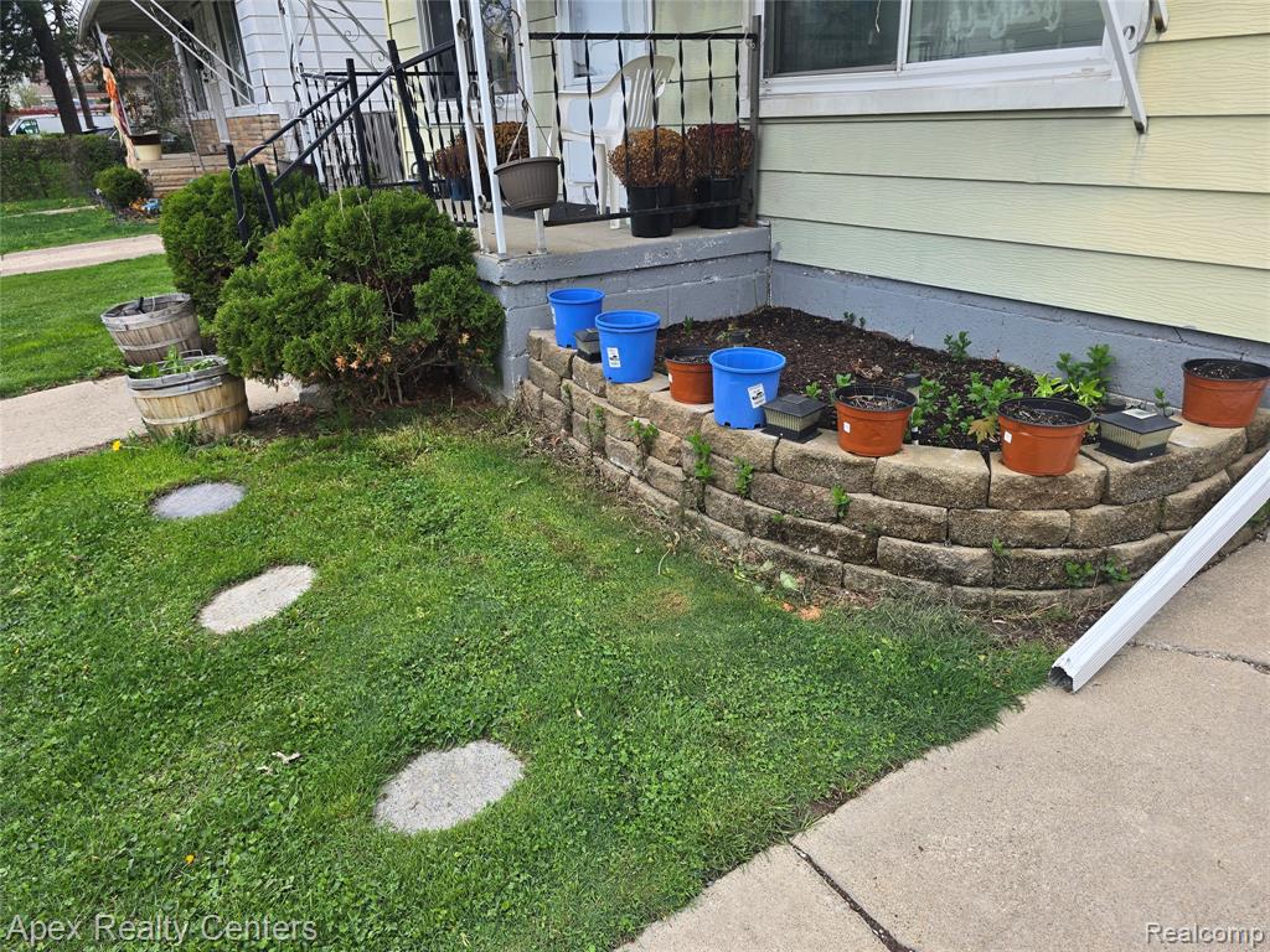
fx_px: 844
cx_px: 635
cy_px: 476
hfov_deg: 73.9
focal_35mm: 23
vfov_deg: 58.9
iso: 25
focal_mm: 6.3
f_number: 1.7
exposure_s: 1/180
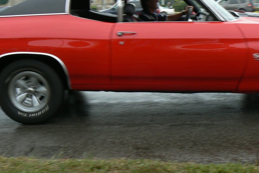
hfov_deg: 40.1
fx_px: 353
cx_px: 162
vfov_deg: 27.3
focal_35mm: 49
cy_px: 52
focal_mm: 6
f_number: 5.6
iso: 80
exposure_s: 1/125
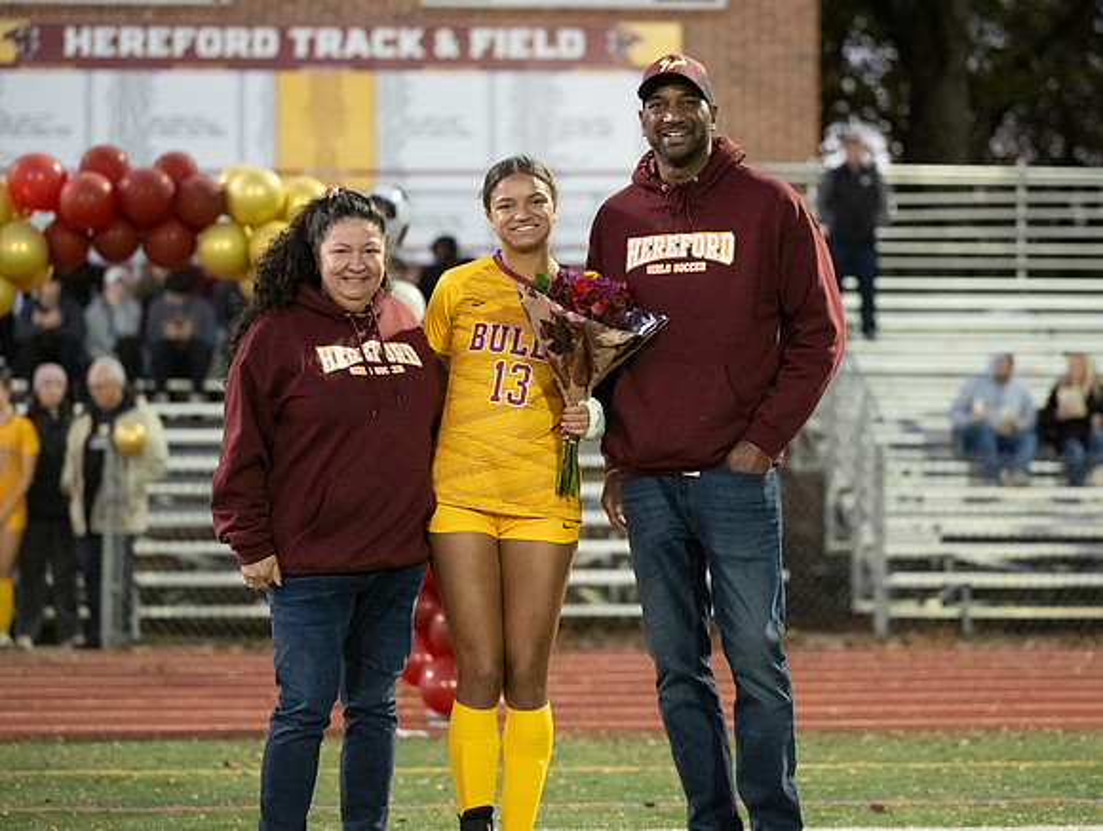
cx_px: 620
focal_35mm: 126
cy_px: 370
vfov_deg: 11.8
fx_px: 4012
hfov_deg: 15.6
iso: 12800
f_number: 2.8
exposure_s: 1/640
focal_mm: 103
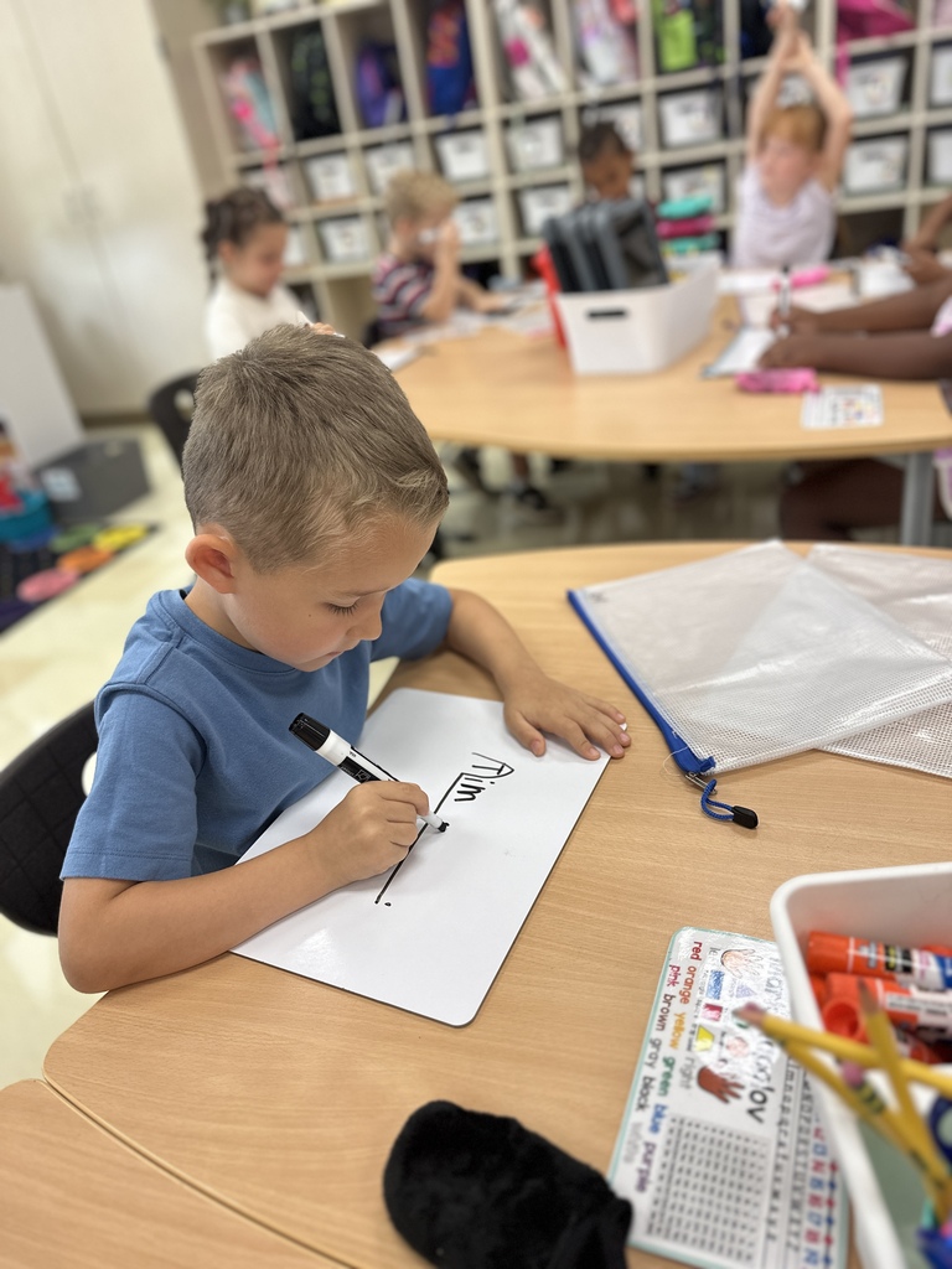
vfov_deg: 71.6
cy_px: 634
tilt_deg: -29.1
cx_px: 476
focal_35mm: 24
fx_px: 880
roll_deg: +9.7
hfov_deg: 56.8
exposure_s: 1/60
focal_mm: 6.86
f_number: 1.78
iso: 160
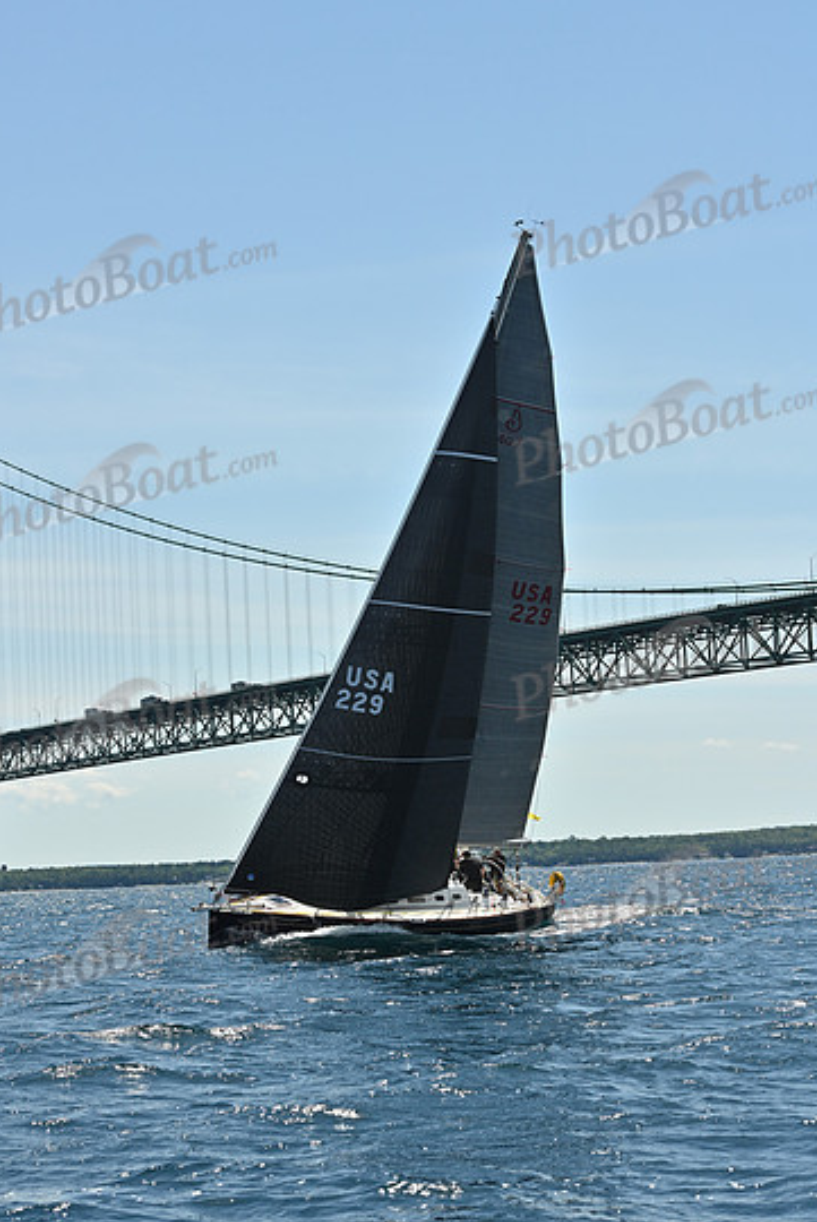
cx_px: 395
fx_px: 2990
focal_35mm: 88
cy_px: 577
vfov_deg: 23.1
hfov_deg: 15.6
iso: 320
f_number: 9
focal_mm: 82
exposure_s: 1/1250
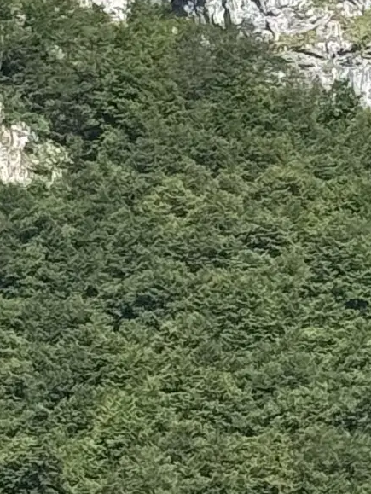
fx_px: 4768
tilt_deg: +5.2
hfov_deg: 4.5
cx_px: 285
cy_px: 460
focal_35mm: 334
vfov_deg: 5.9
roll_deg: +0.5
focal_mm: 6.76
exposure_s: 1/2513
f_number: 1.78
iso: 64
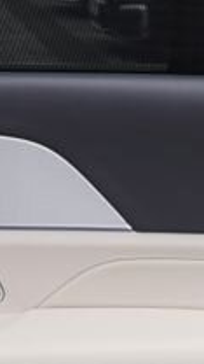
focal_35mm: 124
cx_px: 52
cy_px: 148
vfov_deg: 17.3
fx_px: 1192
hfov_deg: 9.8
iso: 100
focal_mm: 24
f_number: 6.3
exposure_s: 1/160
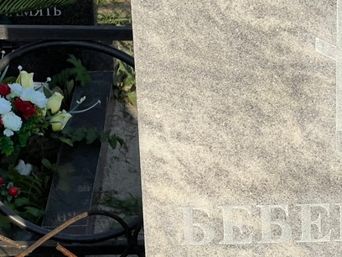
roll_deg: -3.7
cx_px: 311
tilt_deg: -23.7
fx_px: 1492
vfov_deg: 9.8
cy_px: 224
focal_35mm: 151
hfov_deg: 13.0
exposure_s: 1/960
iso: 32
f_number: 2.8
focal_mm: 9
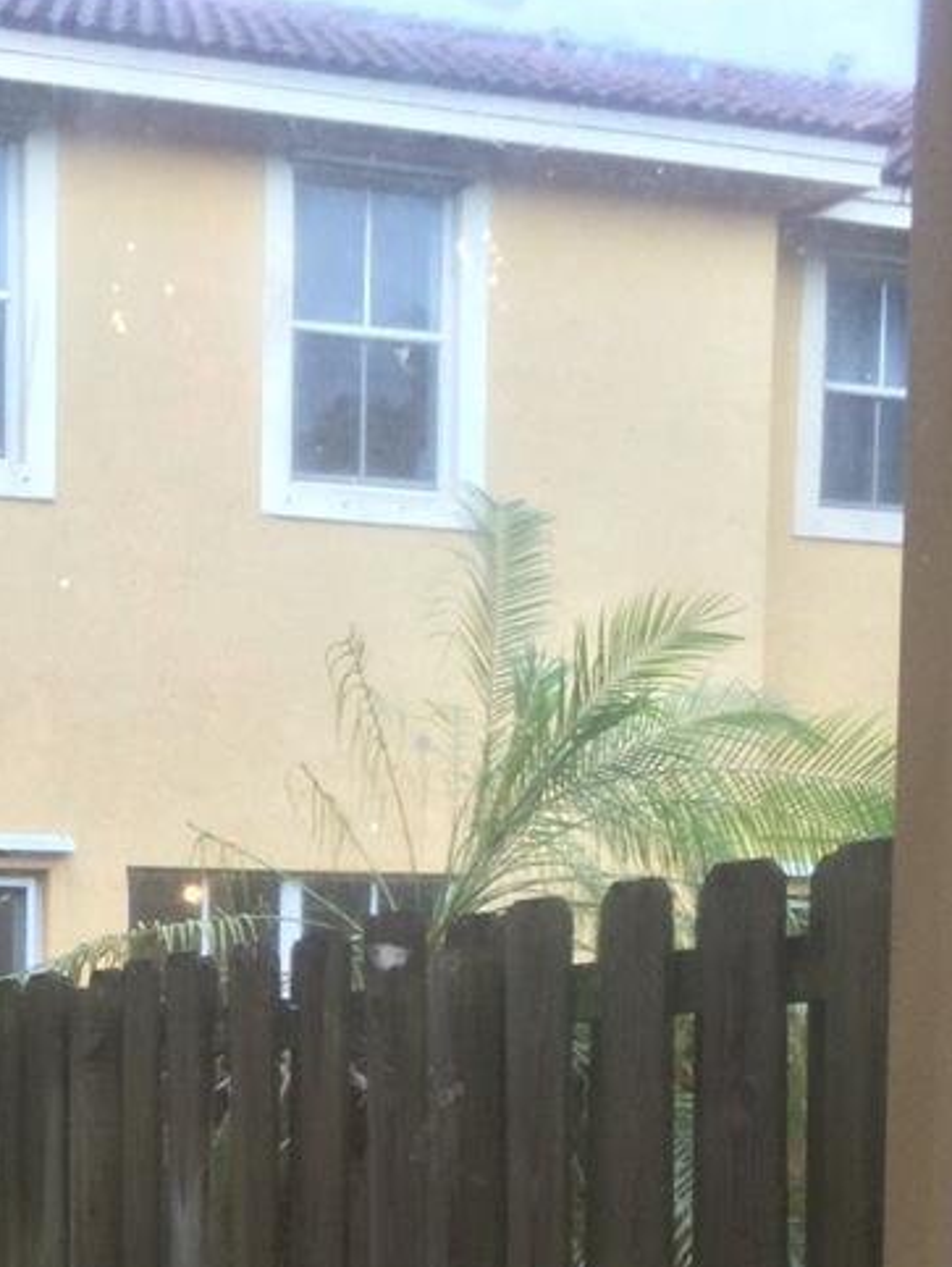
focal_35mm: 72
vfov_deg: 25.6
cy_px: 1285
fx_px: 2637
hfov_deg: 19.2
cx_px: -215
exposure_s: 1/120
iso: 40
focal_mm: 4.15
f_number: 2.2
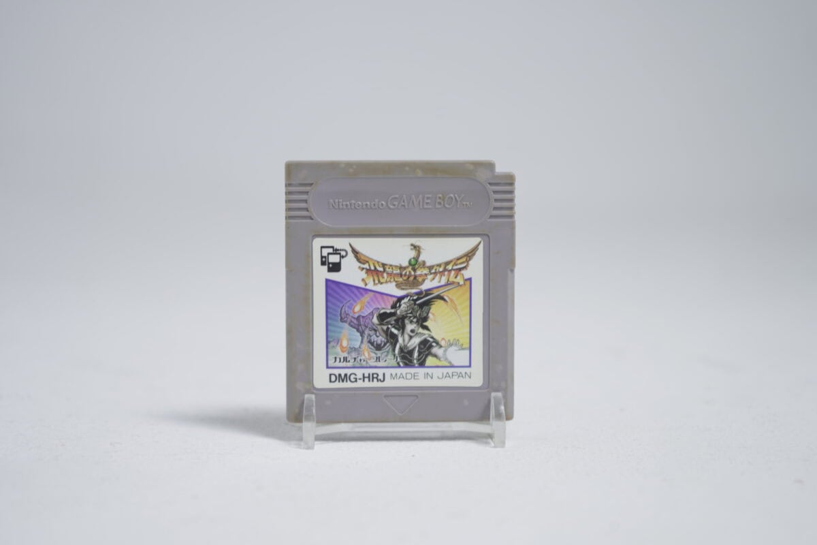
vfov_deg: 19.5
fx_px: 1588
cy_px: 272
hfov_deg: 28.8
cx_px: 408
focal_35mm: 70
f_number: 5.6
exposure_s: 1/6
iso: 100
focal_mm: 70
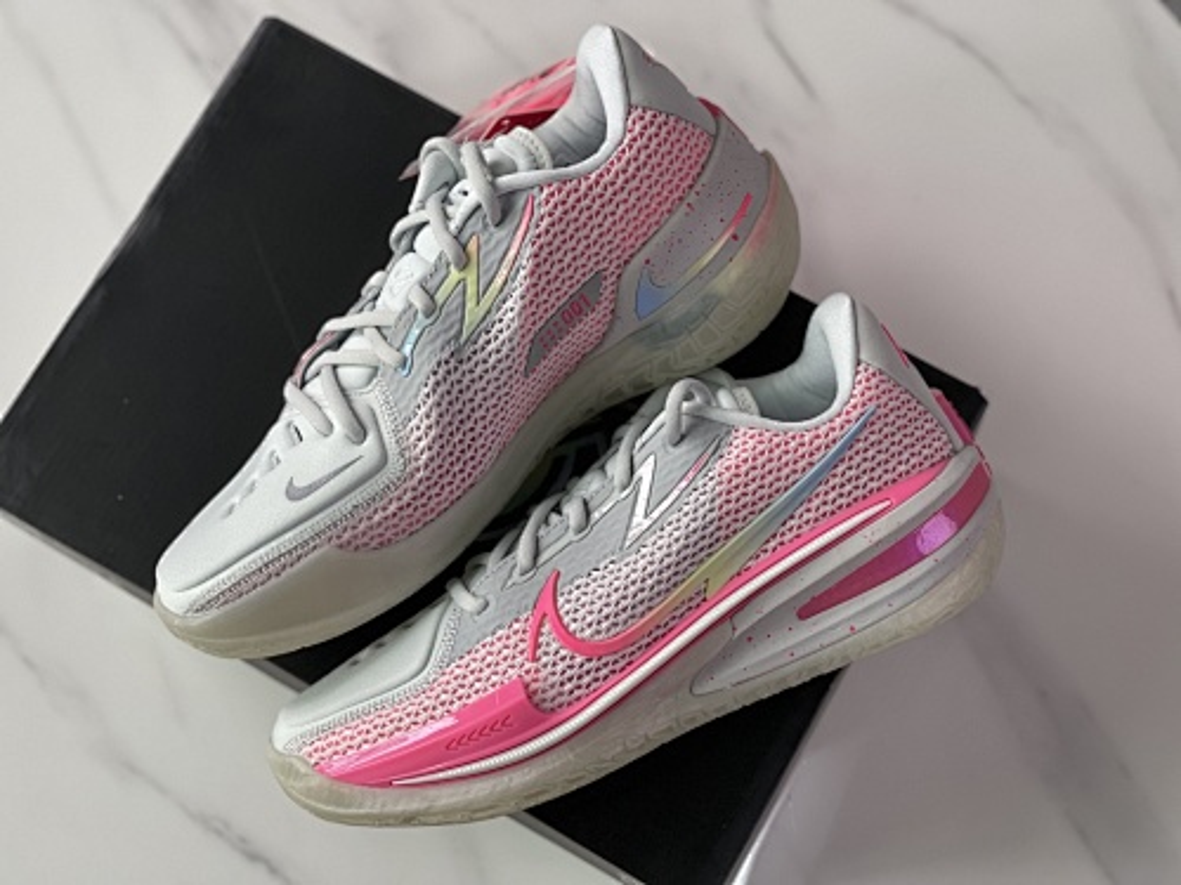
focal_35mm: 64
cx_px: 590
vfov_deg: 22.9
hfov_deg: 30.3
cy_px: 442
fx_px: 2183
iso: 100
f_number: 2.2
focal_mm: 7.5
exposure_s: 1/121
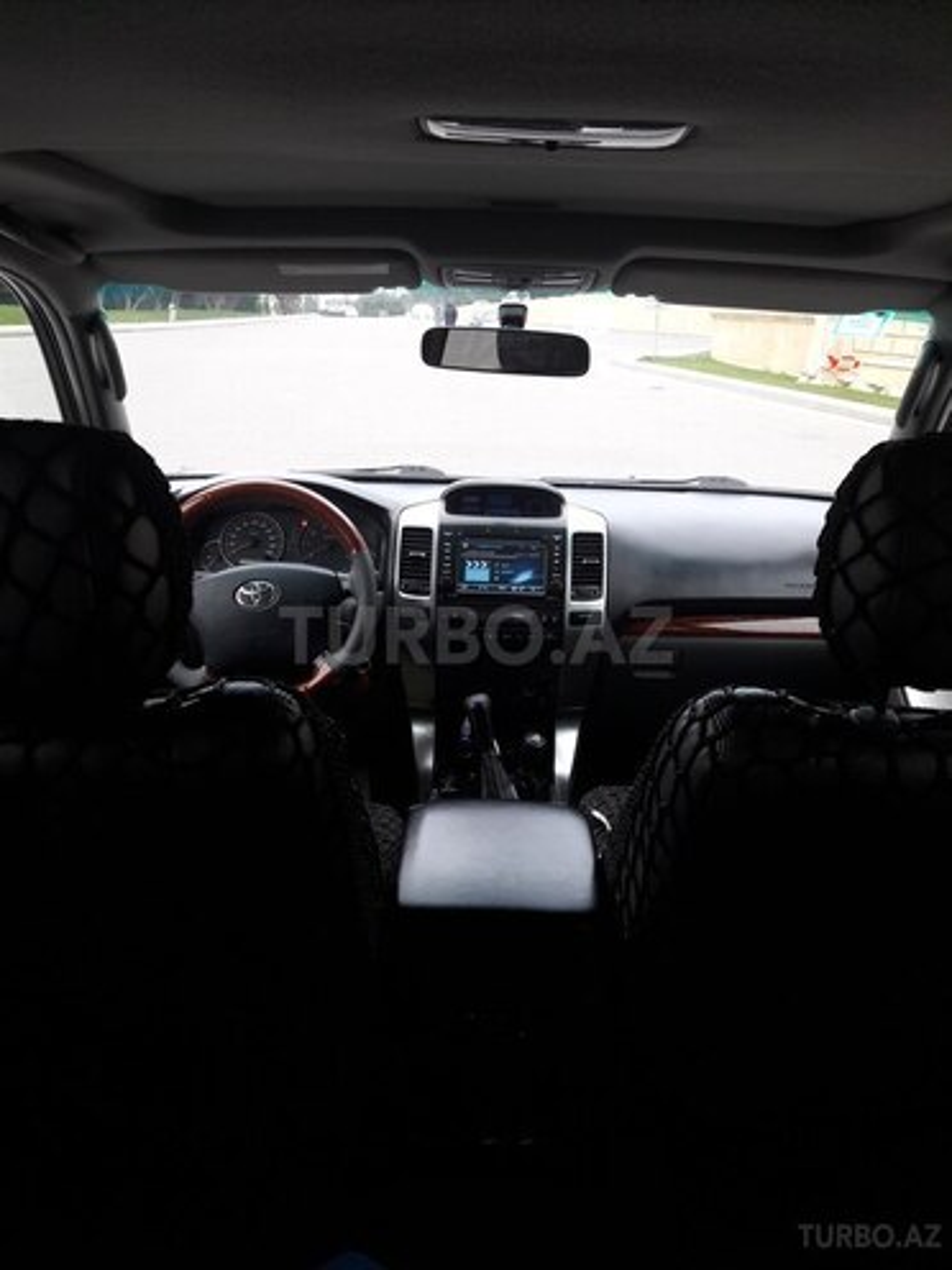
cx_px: 476
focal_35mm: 28
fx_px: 1027
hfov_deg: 49.7
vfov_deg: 63.4
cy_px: 635
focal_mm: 3.7
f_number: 1.9
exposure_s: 1/33
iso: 80
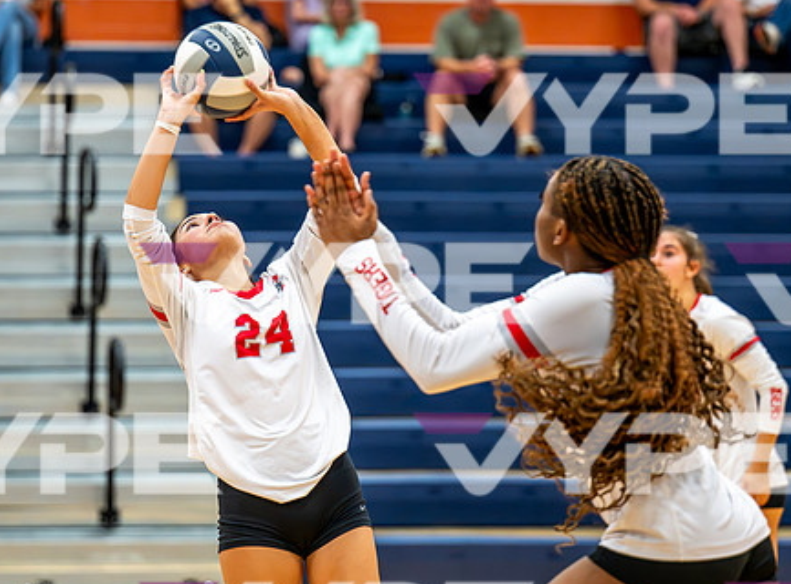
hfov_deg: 11.0
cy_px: 304
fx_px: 4092
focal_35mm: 180
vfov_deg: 8.2
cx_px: 287
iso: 3600
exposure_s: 1/800
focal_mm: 115
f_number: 2.8
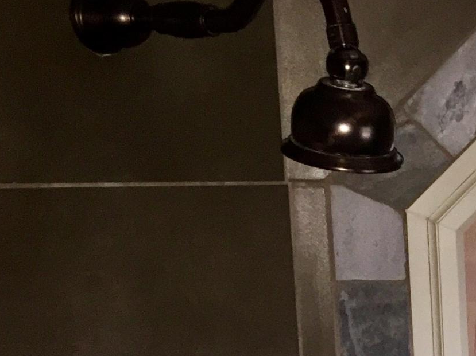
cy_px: 502
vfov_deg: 13.4
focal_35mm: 105
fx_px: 1443
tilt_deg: -12.8
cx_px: 808
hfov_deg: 16.3
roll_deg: -1.8
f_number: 2.2
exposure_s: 1/20
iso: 125
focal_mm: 4.15
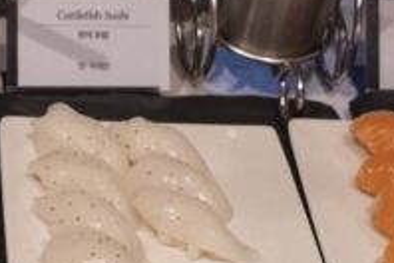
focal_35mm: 145
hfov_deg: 13.5
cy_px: 79
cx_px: -167
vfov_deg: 9.5
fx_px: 1587
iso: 3200
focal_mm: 28
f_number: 4
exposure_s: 1/160
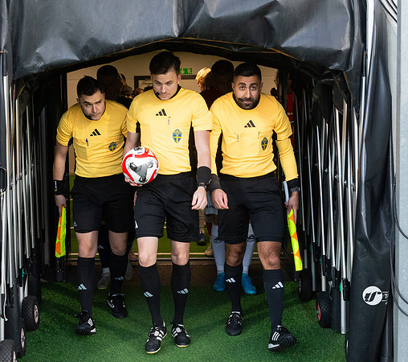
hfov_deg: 27.0
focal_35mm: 67
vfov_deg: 24.1
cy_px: 178
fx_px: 846
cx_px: 146
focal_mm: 40
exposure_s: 1/400
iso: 2800
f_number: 5
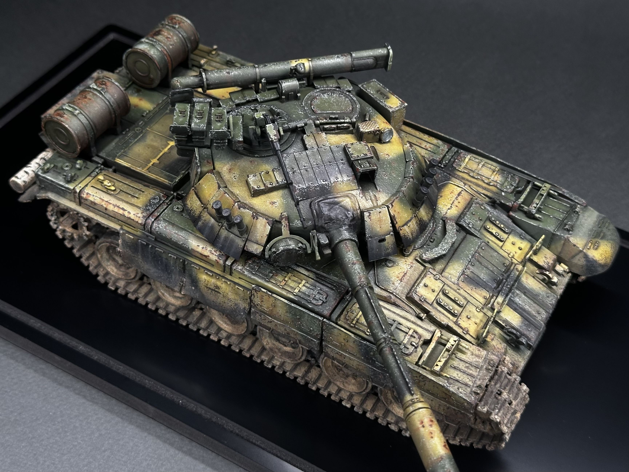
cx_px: 314
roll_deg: -3.2
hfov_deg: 39.7
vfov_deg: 30.3
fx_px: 872
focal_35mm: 48
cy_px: 236
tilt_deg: -44.4
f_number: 1.78
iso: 100
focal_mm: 6.86
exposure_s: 1/100
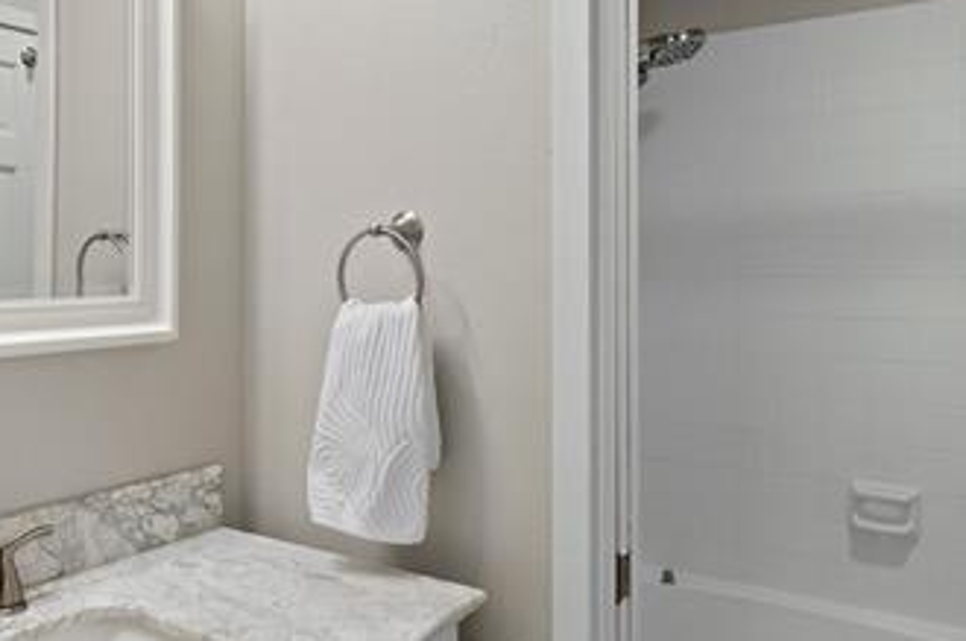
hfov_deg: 56.9
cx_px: 389
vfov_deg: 39.6
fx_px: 884
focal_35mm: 33
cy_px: 247
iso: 640
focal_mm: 17
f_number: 8
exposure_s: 1/15
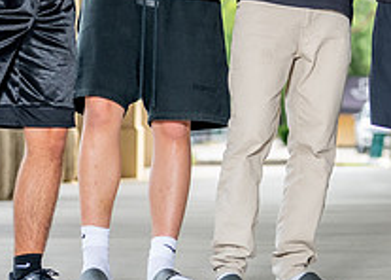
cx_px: 374
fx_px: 2222
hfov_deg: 10.0
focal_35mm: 200
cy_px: 33
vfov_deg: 7.2
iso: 160
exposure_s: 1/400
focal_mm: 50
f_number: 2
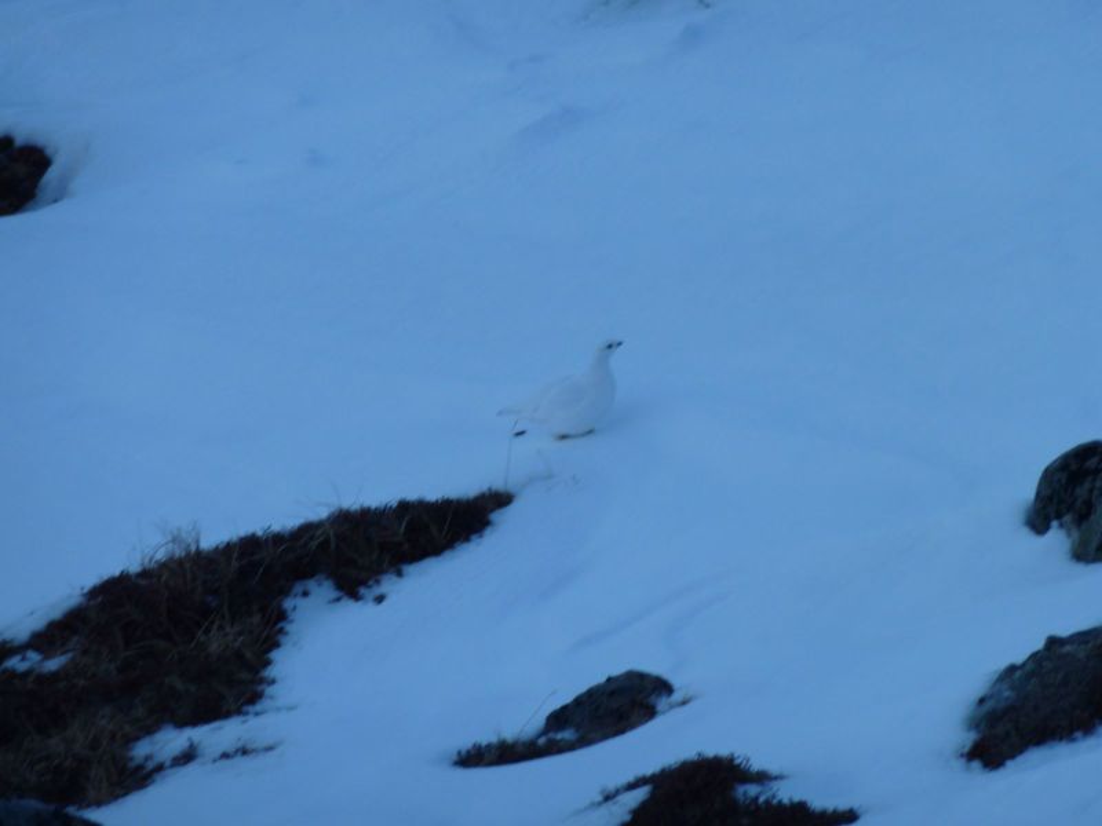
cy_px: 413
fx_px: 9550
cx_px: 551
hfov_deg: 6.6
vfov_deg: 5.0
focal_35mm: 300
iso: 80
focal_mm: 49.2
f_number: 4.9
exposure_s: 1/500
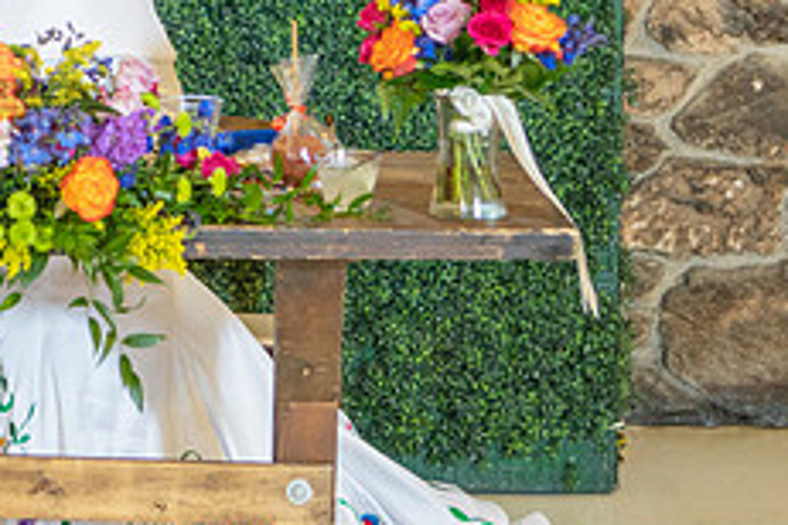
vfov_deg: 10.6
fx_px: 2823
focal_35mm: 129
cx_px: 58
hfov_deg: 15.7
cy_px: 65
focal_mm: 42
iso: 800
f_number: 2.8
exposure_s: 1/100
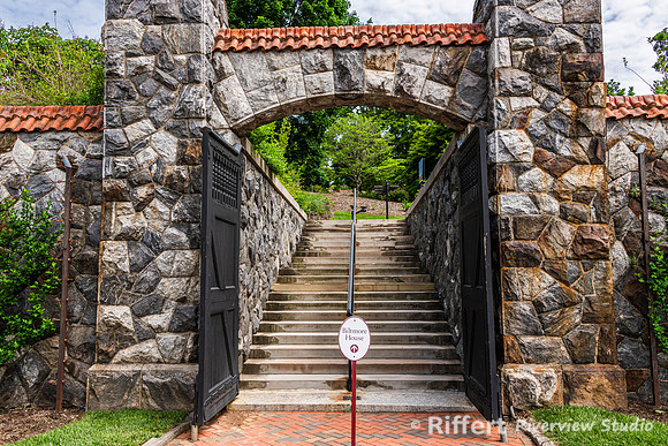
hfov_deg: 62.8
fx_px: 547
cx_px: 334
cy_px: 223
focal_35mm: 29
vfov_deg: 44.3
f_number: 8
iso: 110
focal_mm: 28
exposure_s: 1/200
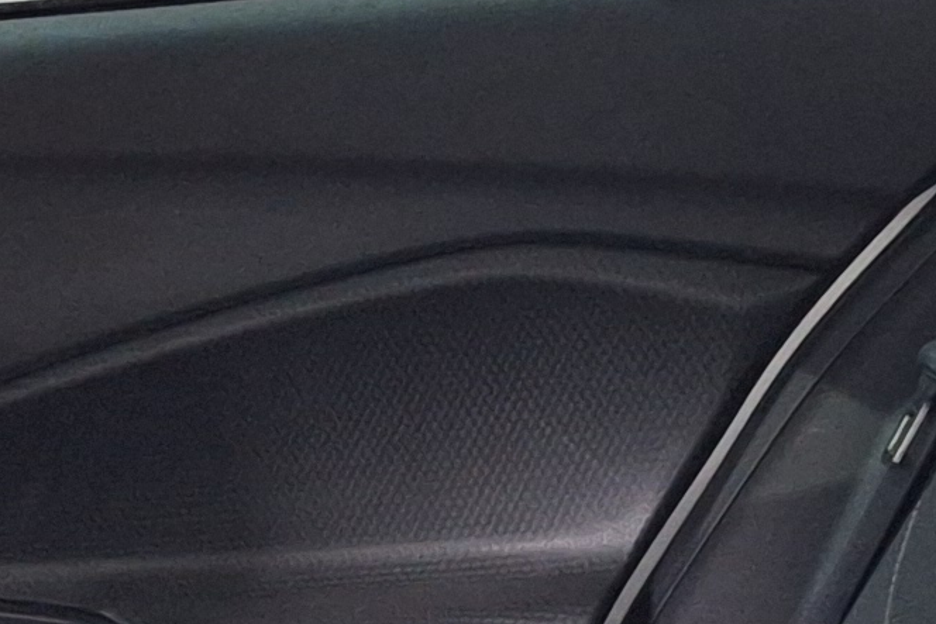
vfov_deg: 8.6
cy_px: 1444
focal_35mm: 147
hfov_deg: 13.6
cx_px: -197
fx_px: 3823
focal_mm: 5.54
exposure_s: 1/20
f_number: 1.8
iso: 640
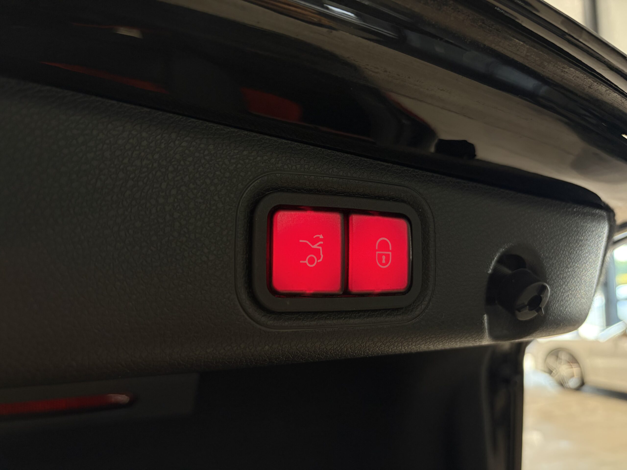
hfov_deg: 67.3
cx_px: 314
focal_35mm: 26
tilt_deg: +4.9
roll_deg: +0.6
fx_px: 471
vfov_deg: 53.1
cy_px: 235
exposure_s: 1/60
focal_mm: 5.96
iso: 200
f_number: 1.6
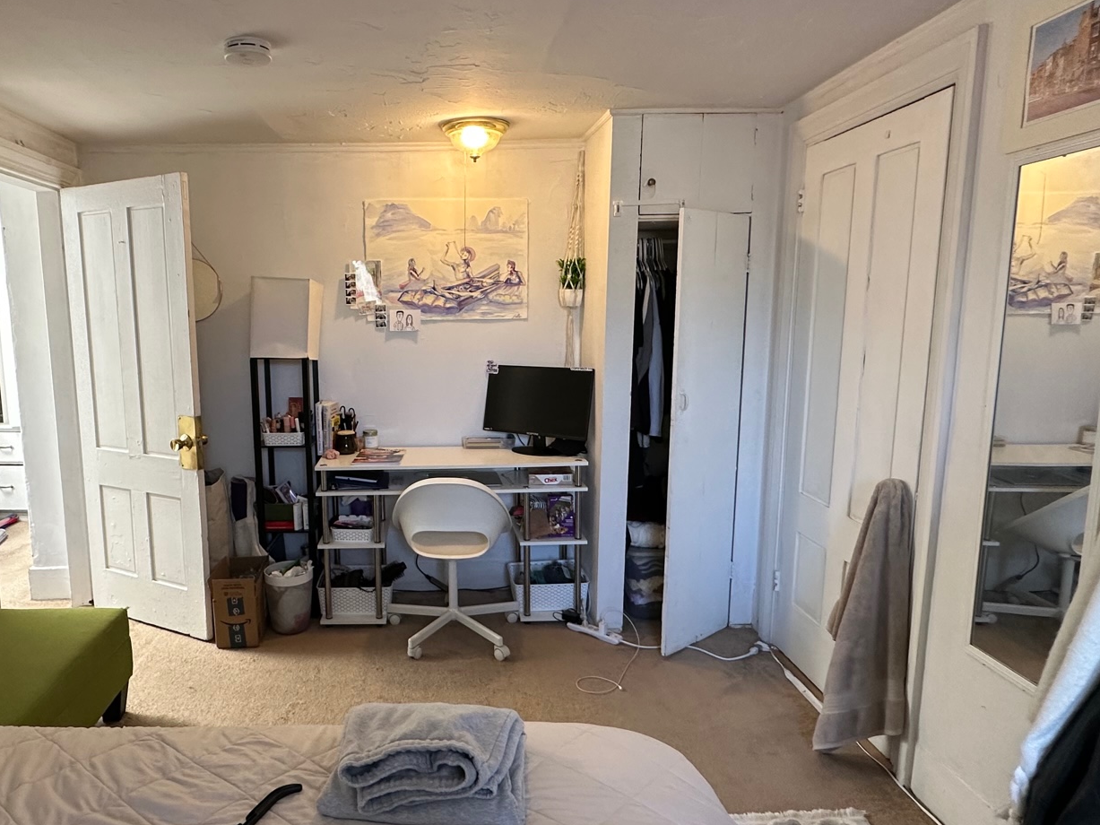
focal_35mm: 23
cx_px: 427
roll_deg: +1.0
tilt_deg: -9.5
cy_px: 415
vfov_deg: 58.9
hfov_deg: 72.9
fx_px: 731
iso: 200
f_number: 2.2
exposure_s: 1/60
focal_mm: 2.22
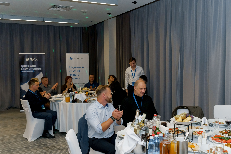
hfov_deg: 53.2
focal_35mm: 36
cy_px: 77
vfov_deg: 36.9
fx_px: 231
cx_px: 116
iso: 3200
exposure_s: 1/125
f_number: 5.6
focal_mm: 35
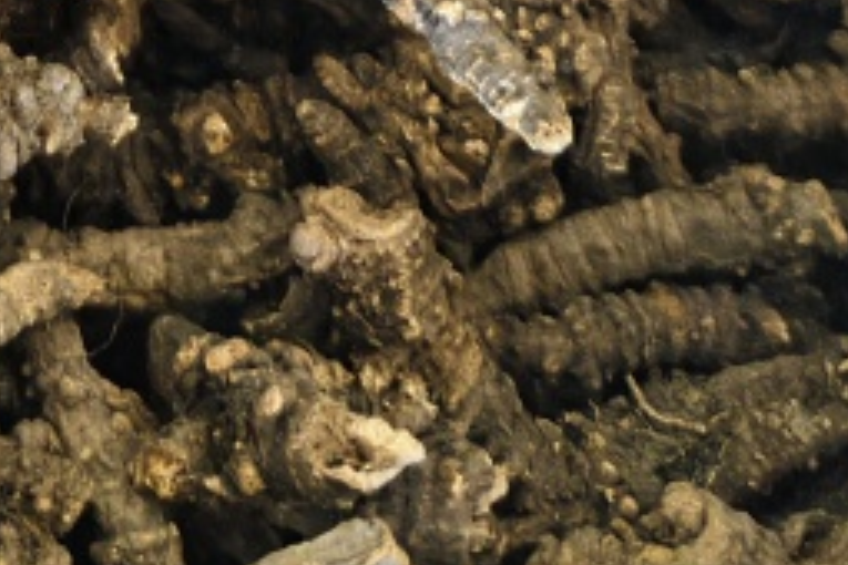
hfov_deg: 19.8
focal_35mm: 100
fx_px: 2355
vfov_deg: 11.6
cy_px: -716
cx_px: 3
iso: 107
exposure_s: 1/100
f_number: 1.88
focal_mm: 5.56
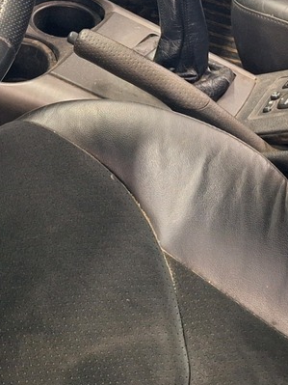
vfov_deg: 21.5
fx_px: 921
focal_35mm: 83
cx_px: 62
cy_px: -101
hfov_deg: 17.6
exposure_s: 1/25
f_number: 1.8
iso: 400
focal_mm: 5.54
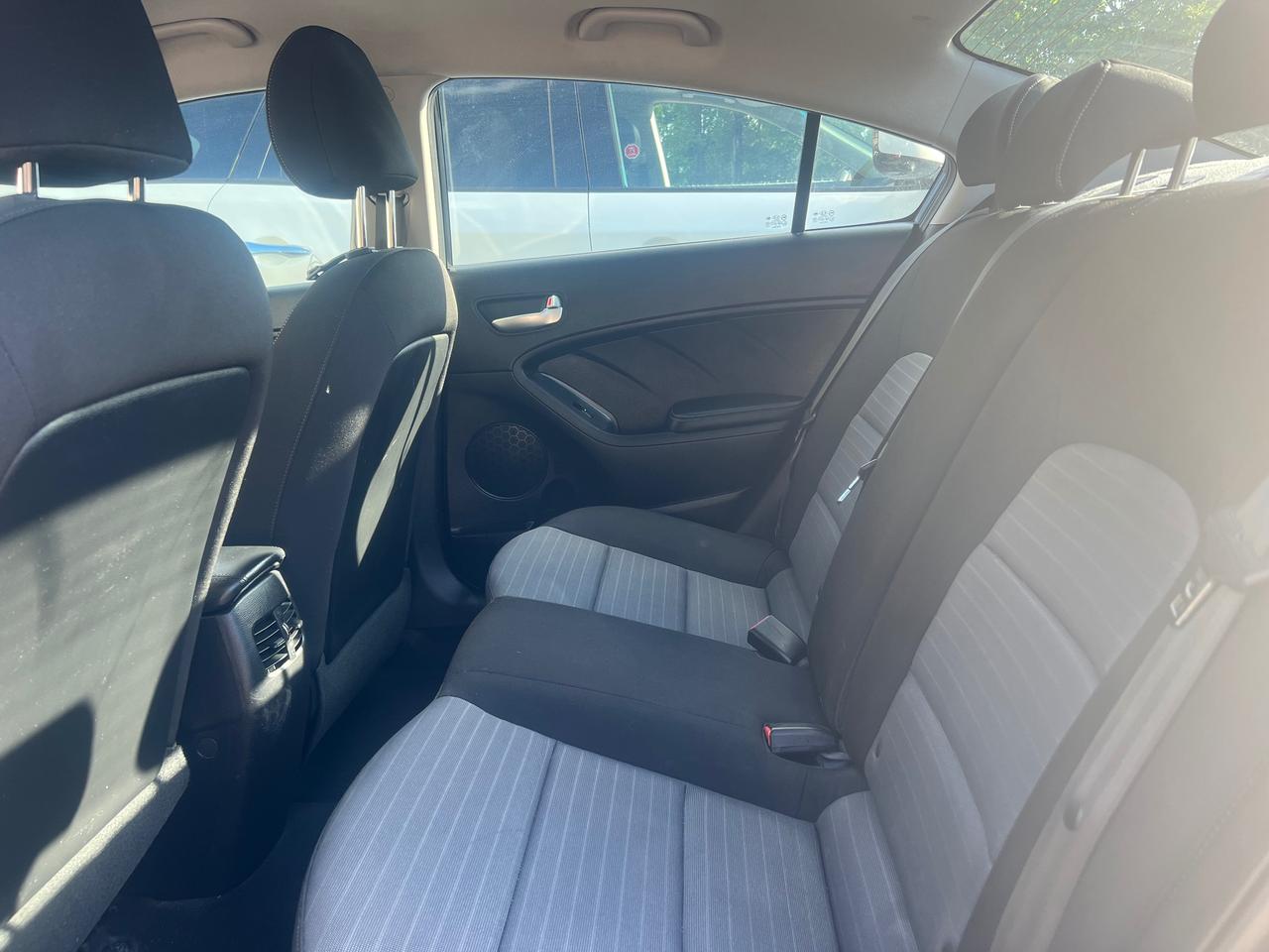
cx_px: 634
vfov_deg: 53.1
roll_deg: +2.0
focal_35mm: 26
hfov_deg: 67.3
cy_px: 476
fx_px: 953
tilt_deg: -12.4
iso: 64
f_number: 1.5
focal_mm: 5.7
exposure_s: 1/171
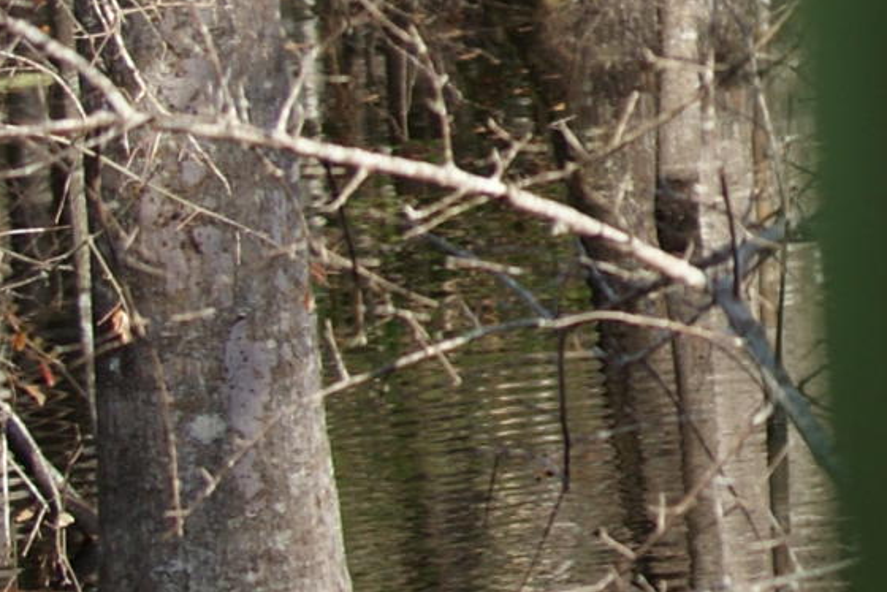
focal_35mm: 563
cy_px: -22
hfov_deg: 3.6
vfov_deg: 2.4
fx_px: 13878
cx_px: 1818
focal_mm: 70
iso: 100
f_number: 6.3
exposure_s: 1/160
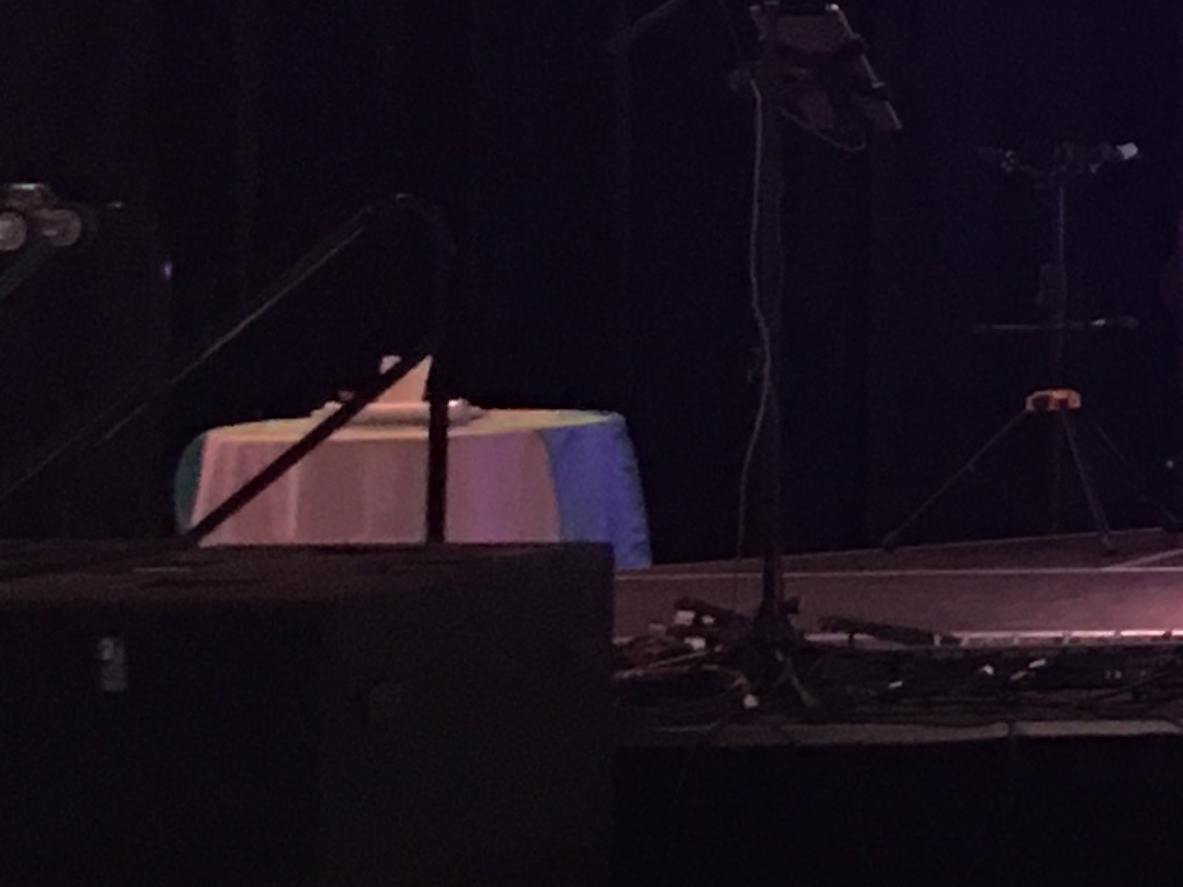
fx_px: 5126
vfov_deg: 9.8
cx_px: 2917
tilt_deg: +2.7
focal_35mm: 150
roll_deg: +0.1
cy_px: -132
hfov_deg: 11.0
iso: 80
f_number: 2.2
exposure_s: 1/4
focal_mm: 4.15
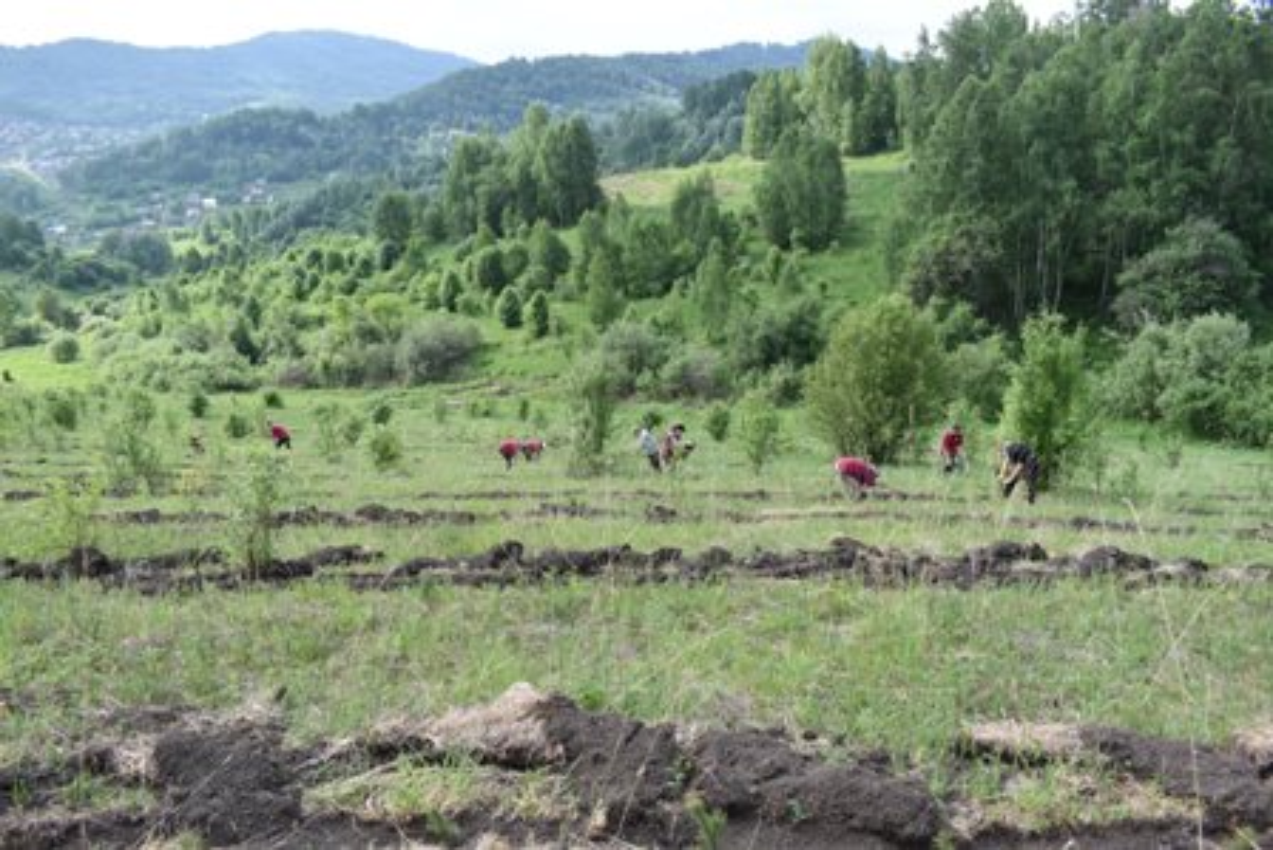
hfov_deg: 67.4
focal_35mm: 27
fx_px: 955
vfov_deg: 48.0
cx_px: 636
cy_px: 425
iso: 200
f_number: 5.6
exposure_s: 1/250
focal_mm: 18
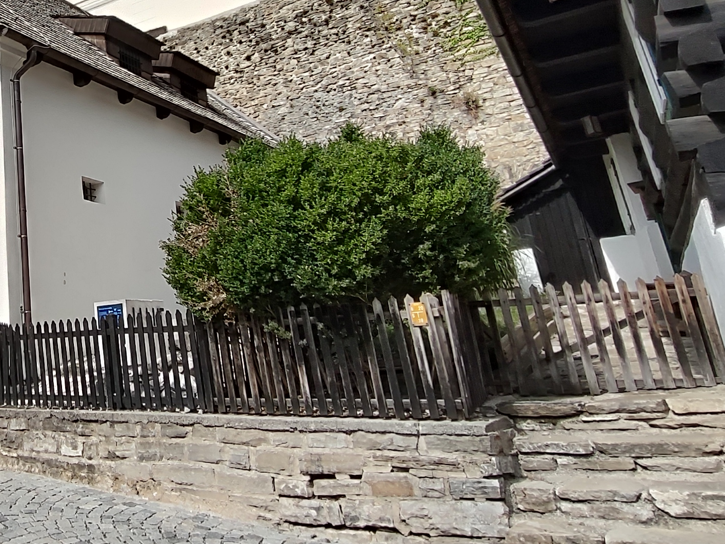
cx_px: 63
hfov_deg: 52.2
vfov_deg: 44.6
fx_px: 628
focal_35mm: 30
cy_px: 110
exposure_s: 1/1533
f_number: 2.2
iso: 51
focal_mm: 1.66
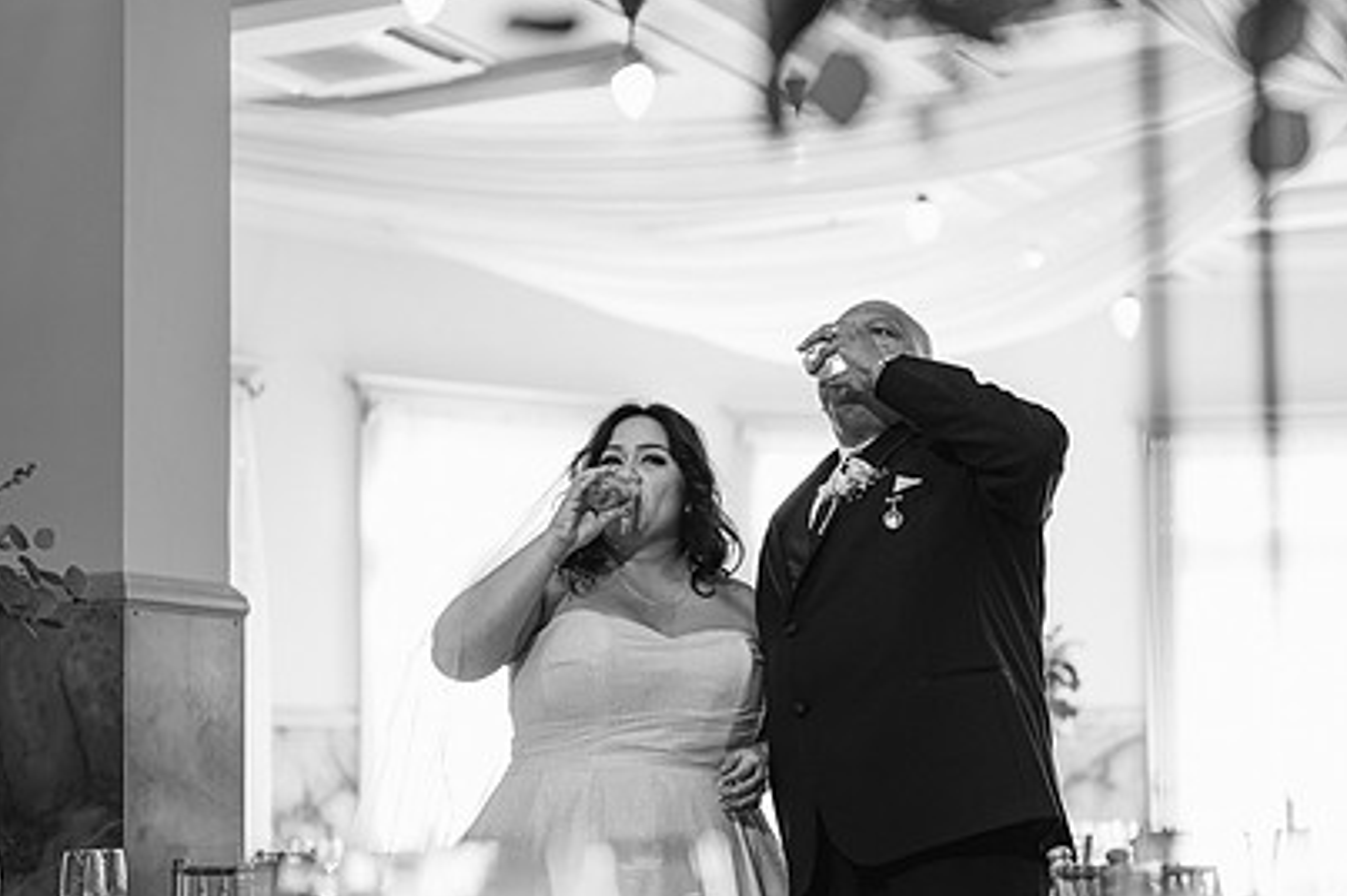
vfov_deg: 18.9
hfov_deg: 28.0
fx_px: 2692
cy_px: 542
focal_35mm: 72
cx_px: 859
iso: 100
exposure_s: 1/100
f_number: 1.8
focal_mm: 50
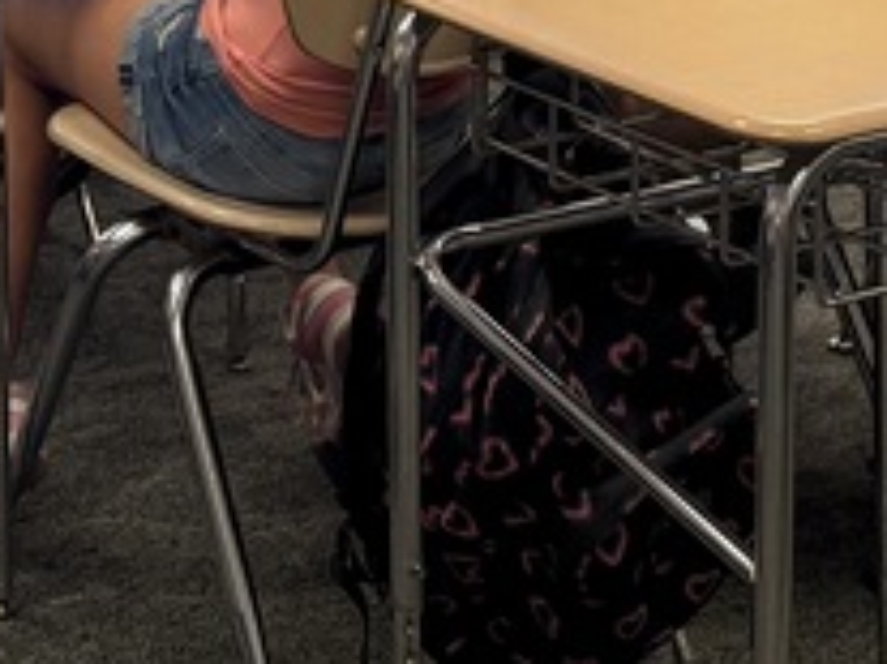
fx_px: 3047
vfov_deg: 10.9
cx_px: -133
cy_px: -835
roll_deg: +0.9
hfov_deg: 16.0
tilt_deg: -0.5
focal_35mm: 119
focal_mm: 6.76
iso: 250
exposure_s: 1/60
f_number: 1.78
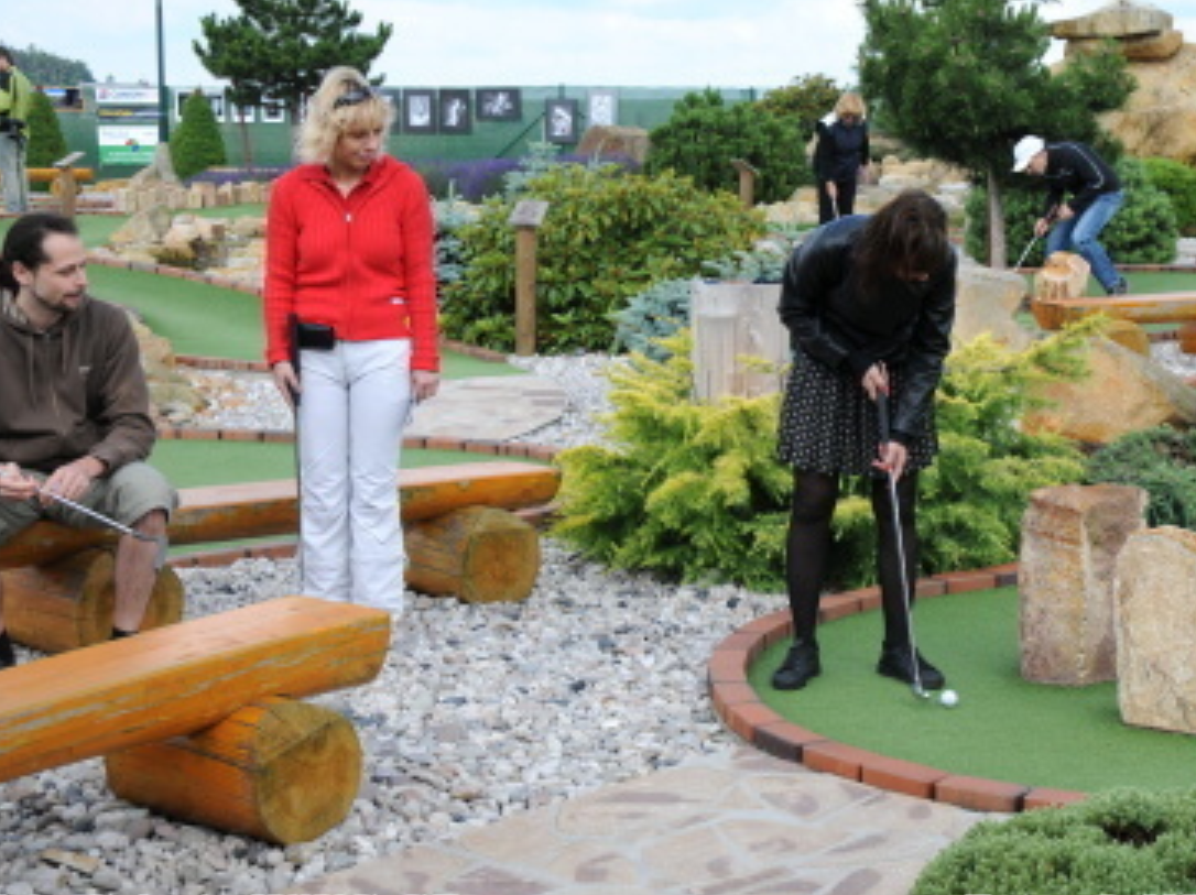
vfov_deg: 21.1
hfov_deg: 27.8
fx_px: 2405
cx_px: 740
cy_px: 406
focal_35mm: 70
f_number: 7.1
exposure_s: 1/400
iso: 200
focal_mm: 35
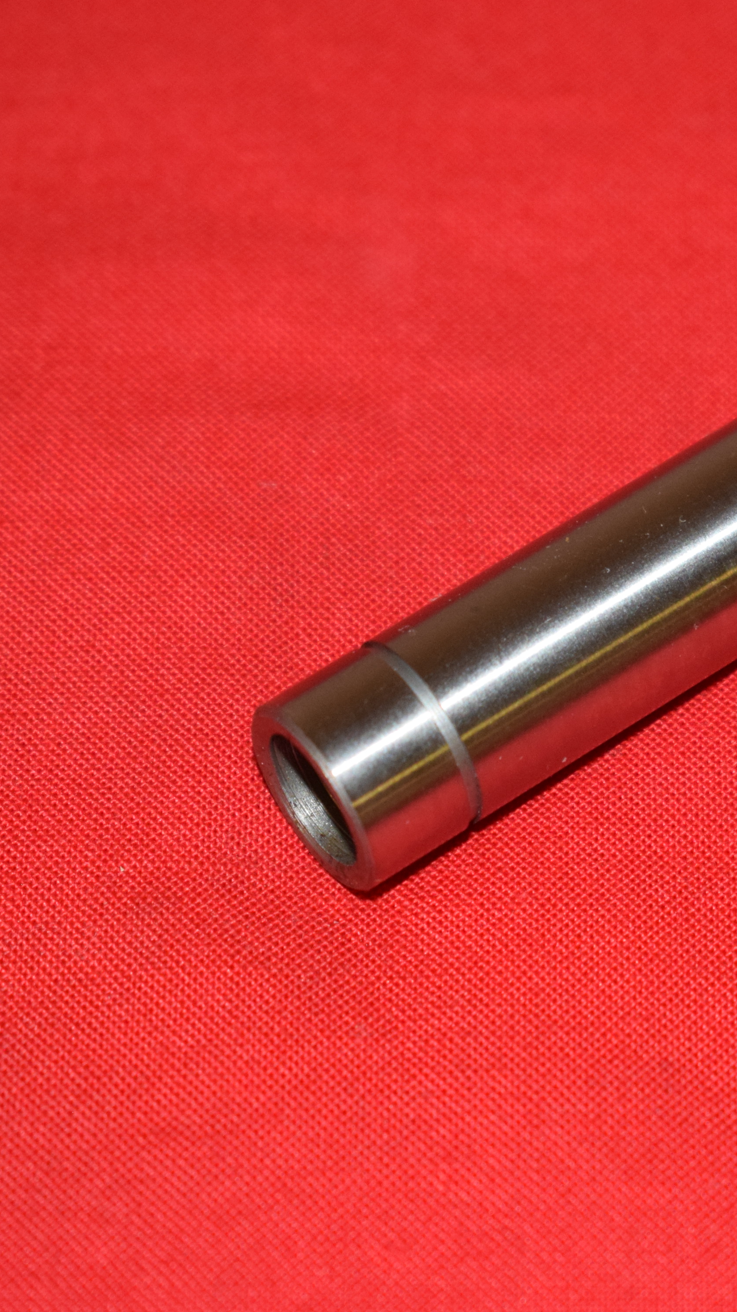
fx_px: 4510
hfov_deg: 9.3
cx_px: 622
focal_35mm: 130
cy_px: 656
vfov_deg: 16.5
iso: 1250
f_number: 5.6
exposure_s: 1/200
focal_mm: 55
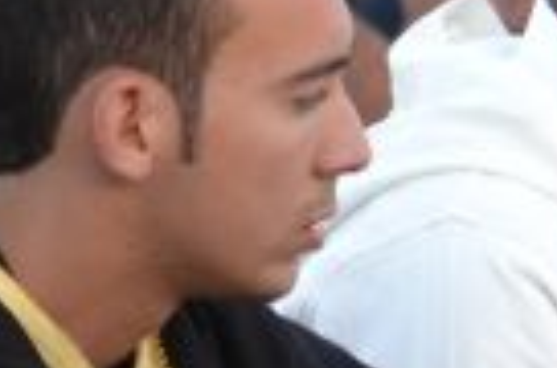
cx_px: 1208
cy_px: 98
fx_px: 20746
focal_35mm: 1344
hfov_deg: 1.5
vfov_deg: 1.0
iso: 400
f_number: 5.6
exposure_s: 1/160
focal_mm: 190
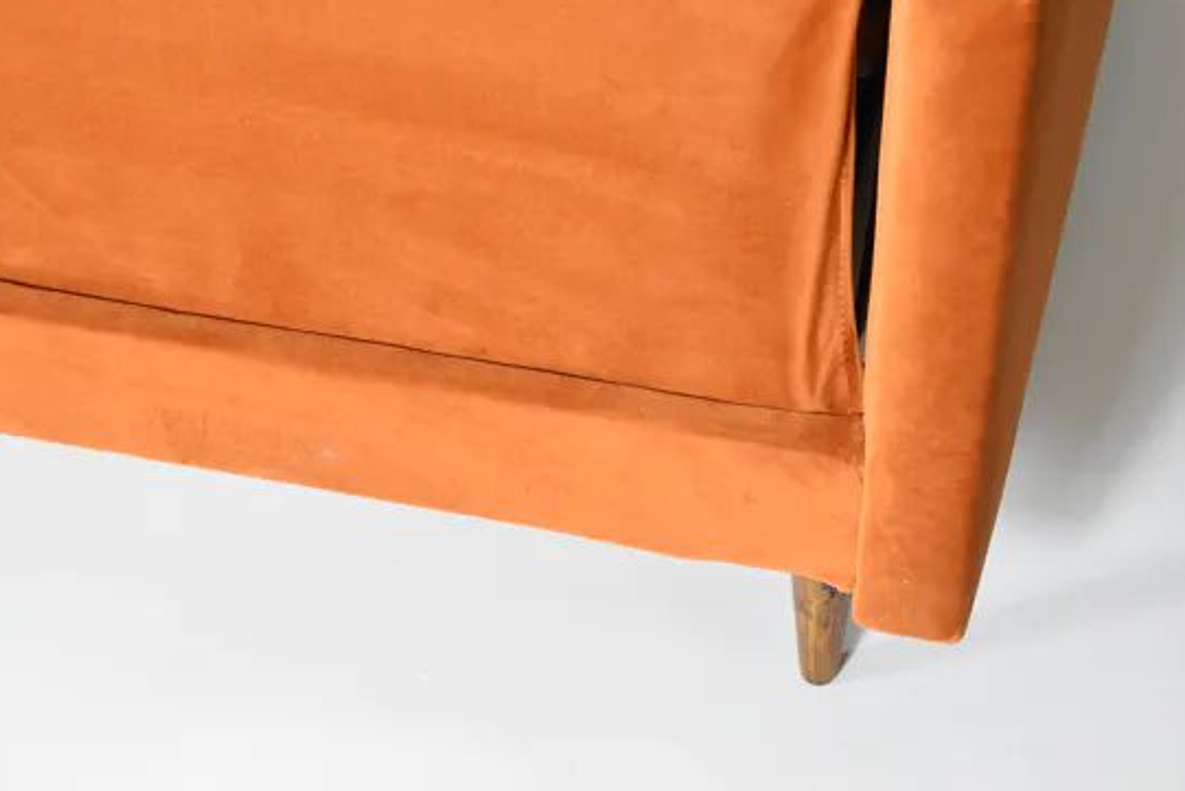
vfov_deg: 14.2
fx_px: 3180
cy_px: 398
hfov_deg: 21.1
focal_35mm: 97
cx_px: 595
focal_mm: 55
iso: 3200
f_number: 5.6
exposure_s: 1/60
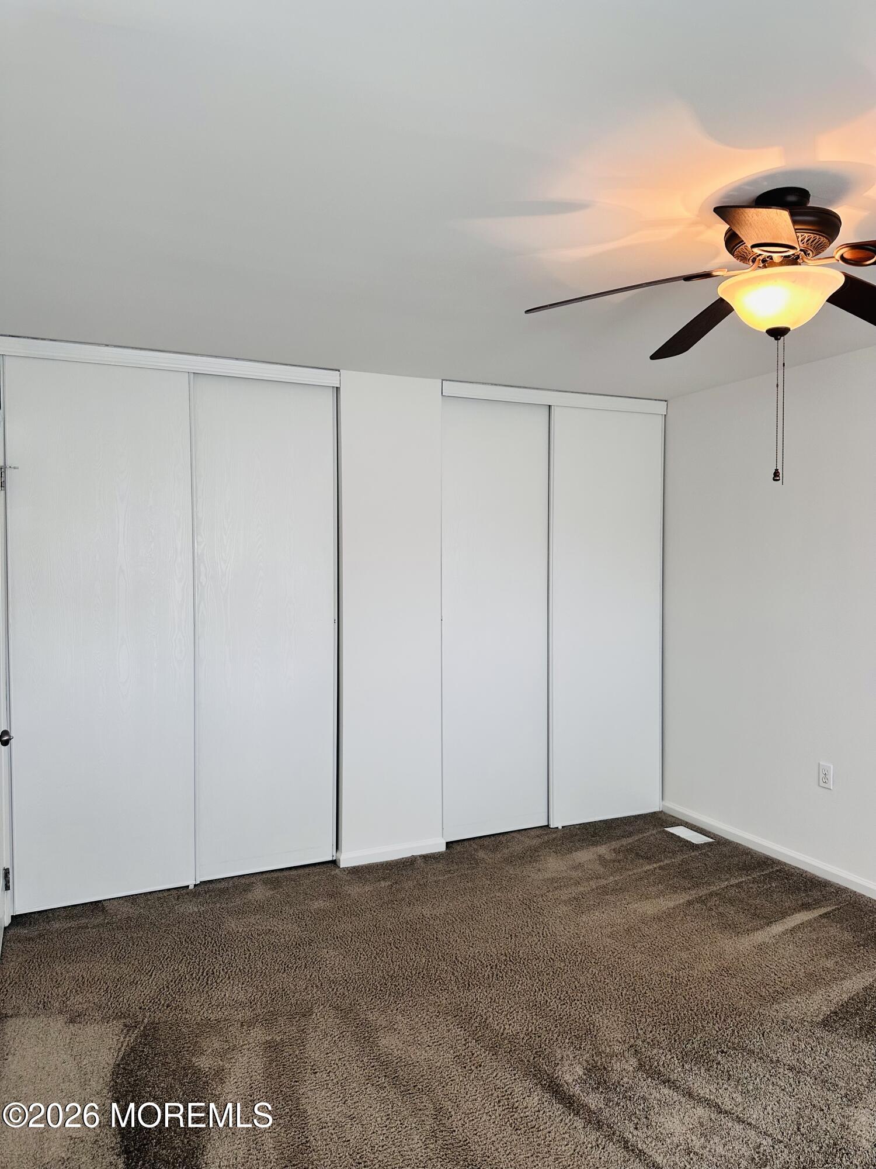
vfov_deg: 71.6
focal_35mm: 24
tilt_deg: -0.6
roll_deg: -0.5
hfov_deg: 56.8
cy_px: 584
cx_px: 438
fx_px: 810
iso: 125
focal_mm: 6.86
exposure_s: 1/120
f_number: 1.78
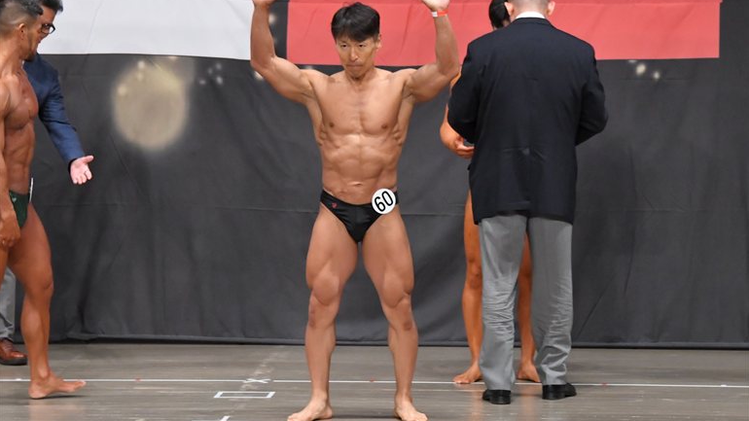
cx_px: 374
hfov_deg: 10.1
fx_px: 4230
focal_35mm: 213
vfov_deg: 5.7
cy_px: 213
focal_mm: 135
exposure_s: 1/400
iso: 6400
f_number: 5.6
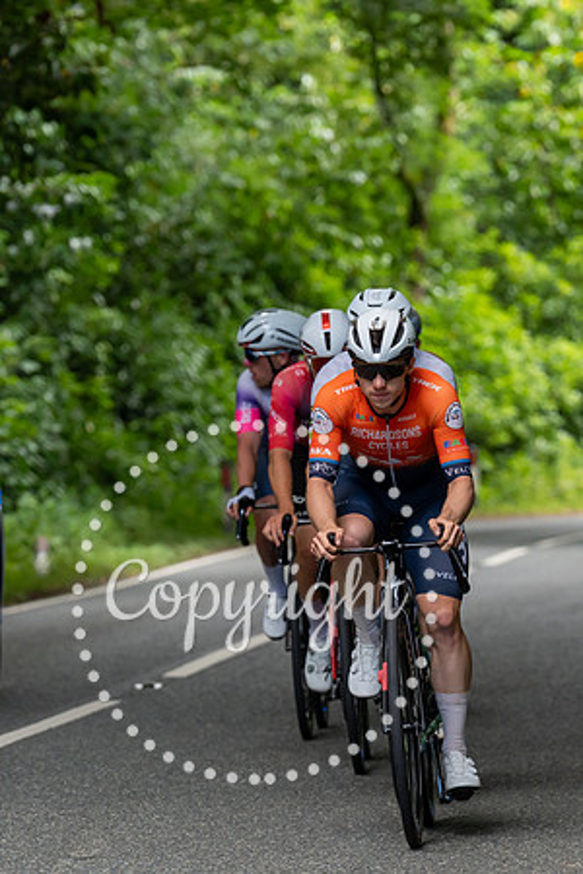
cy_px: 386
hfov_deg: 4.7
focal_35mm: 290
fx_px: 7052
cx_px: 393
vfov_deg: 7.1
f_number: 4.5
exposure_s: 1/1000
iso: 2000
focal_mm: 167
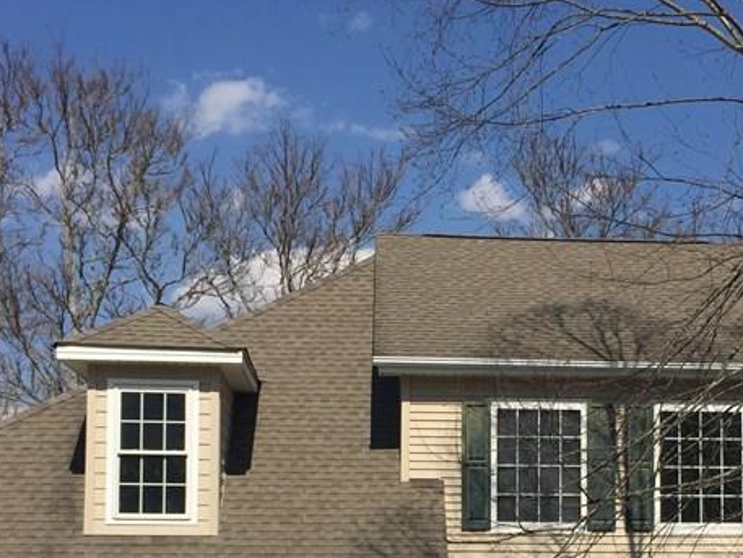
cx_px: 527
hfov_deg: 29.5
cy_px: 537
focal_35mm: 65
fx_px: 1396
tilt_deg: +0.4
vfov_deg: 21.9
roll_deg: -2.0
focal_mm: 4.15
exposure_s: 1/4405
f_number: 2.2
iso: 32
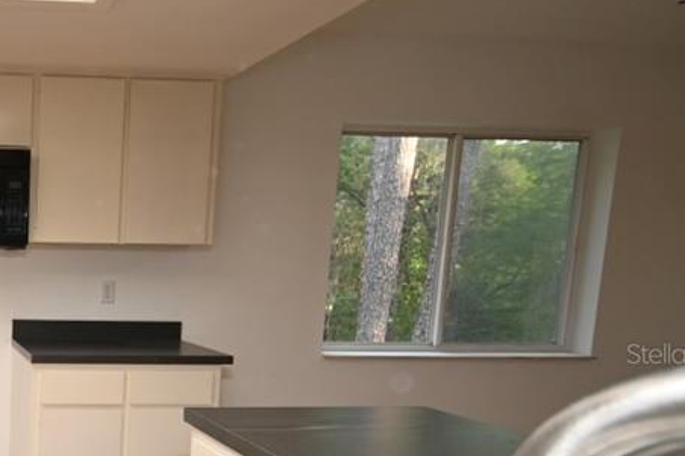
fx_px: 647
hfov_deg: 45.3
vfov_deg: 37.7
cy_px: 353
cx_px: -27
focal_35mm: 34
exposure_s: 1/60
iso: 280
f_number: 4.5
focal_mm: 10
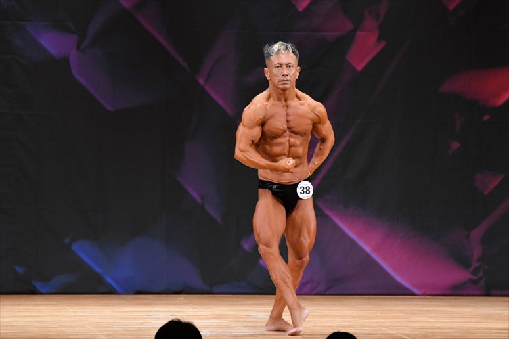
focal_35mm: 285
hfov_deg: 7.2
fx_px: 4028
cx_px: 254
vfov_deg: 4.8
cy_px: 170
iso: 3200
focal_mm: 190
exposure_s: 1/400
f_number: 5.6
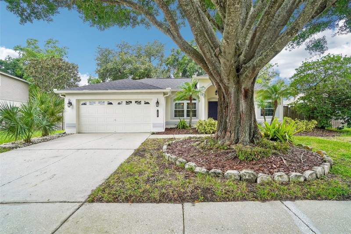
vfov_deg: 77.3
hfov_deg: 100.4
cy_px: 117
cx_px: 176
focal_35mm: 15
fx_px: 146
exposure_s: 1/30
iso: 125
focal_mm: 10
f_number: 8
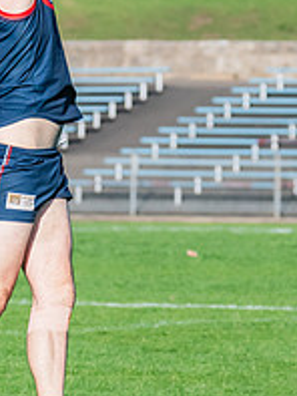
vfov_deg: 2.6
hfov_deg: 1.9
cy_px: 140
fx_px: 8811
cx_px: -52
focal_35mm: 771
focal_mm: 220
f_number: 10
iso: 800
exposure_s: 1/1600
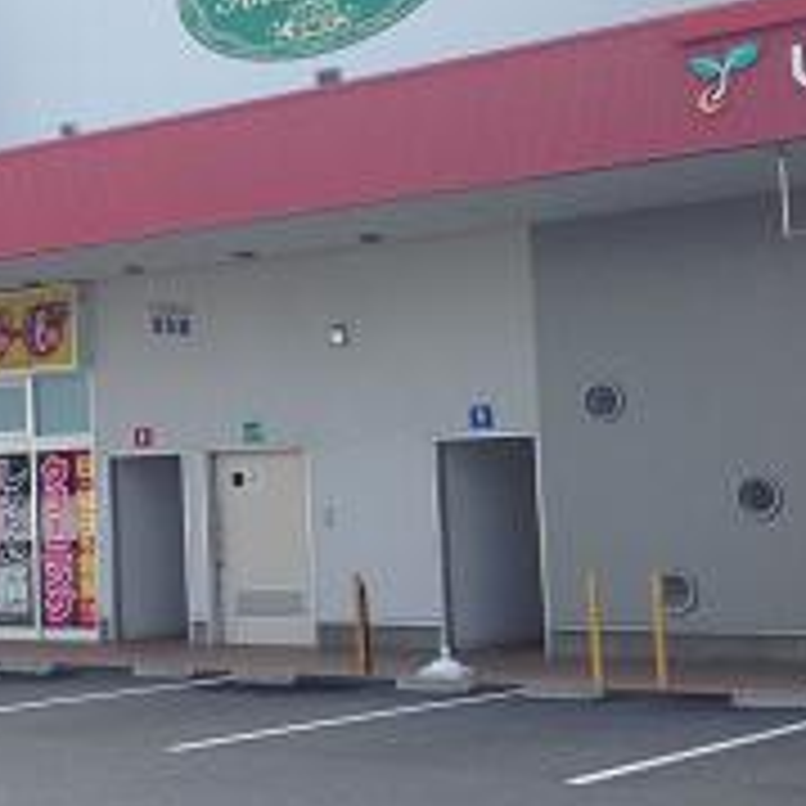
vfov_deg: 21.6
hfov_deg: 20.0
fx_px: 2107
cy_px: 351
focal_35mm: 80
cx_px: -230
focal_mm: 4.13
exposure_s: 1/889
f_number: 2.4
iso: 50
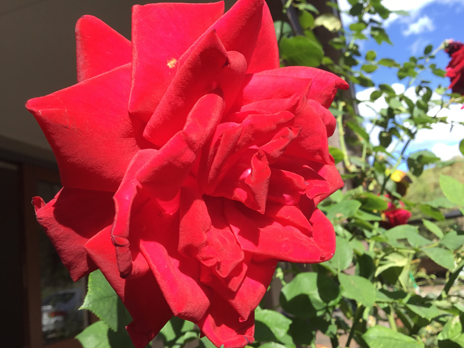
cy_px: 184
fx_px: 442
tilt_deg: +9.5
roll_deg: +5.8
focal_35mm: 33
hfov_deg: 55.3
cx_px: 228
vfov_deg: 42.9
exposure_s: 1/416
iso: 25
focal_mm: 3.3
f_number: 2.4
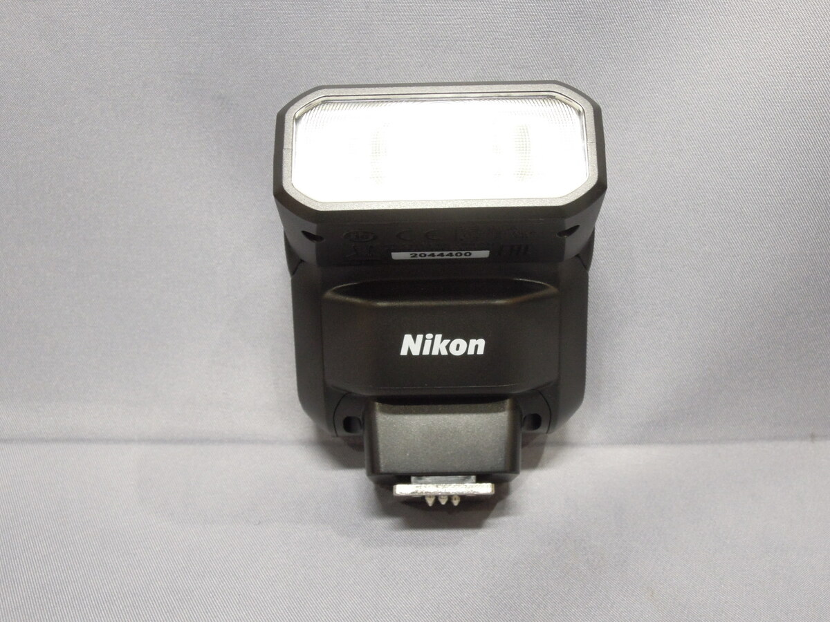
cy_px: 311
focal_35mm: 35
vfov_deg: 40.7
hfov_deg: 52.6
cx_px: 415
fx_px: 839
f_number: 5
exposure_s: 1/13
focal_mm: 6.3
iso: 400
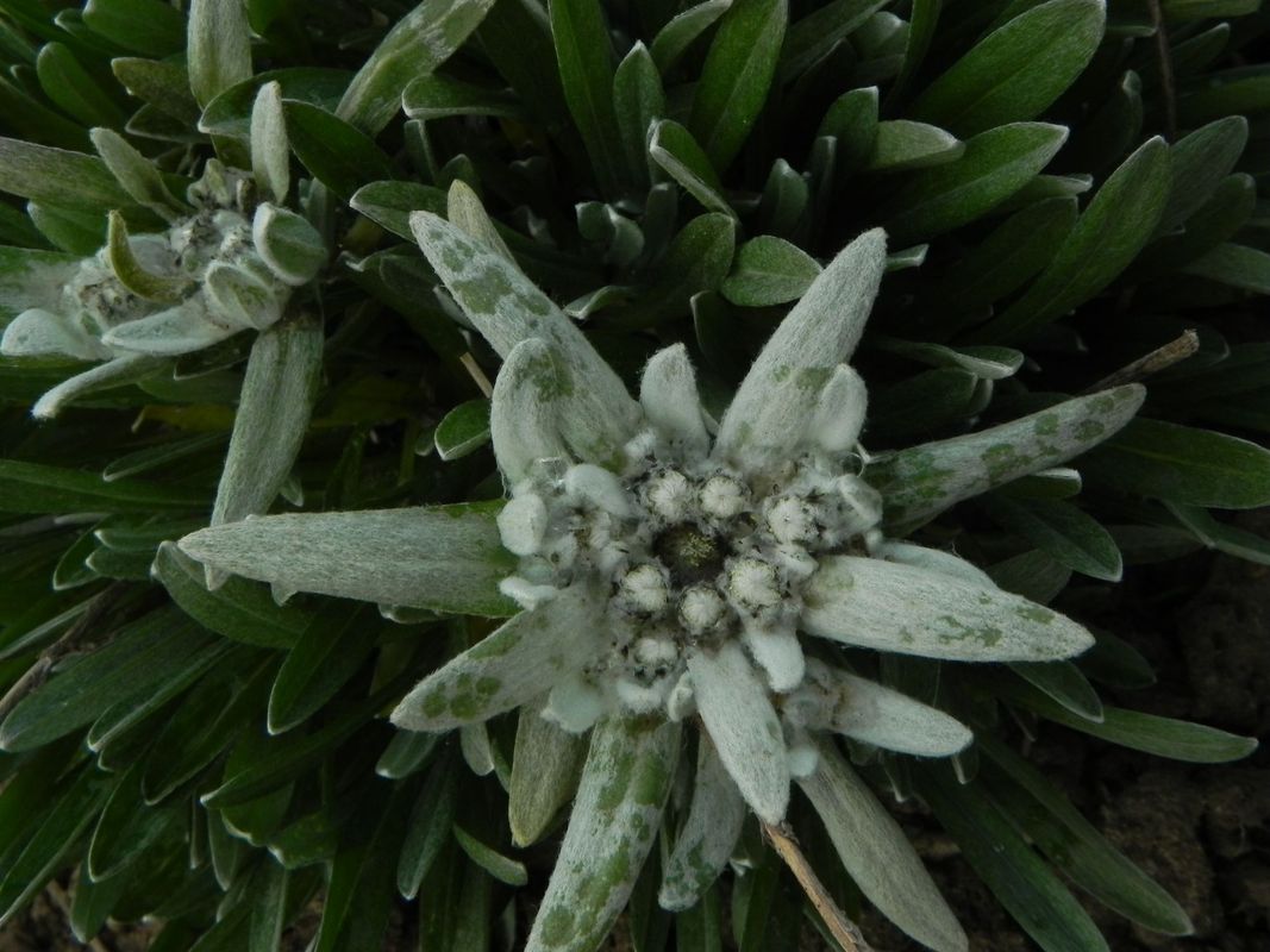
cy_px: 476
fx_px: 1687
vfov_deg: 31.5
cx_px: 635
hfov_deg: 41.2
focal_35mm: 46
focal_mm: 8.2
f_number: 7.1
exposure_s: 1/160
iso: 200
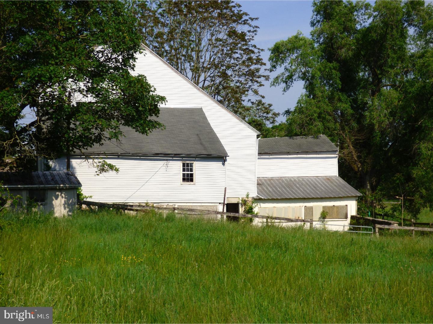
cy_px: 162
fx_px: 826
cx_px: 216
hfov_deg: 29.4
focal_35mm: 66
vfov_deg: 22.3
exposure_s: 1/1000
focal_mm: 11.21
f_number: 4.2
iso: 100
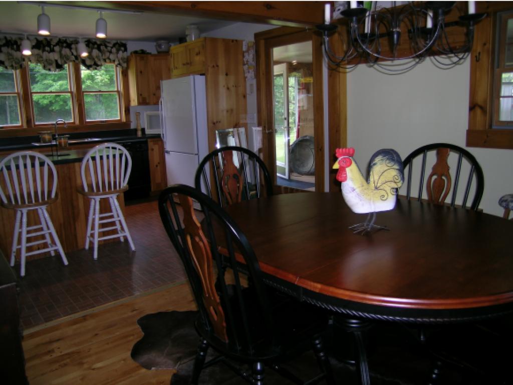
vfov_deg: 49.8
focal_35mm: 28
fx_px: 415
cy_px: 192
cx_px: 256
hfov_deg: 63.4
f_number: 2.8
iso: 50
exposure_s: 1/60.1
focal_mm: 5.8
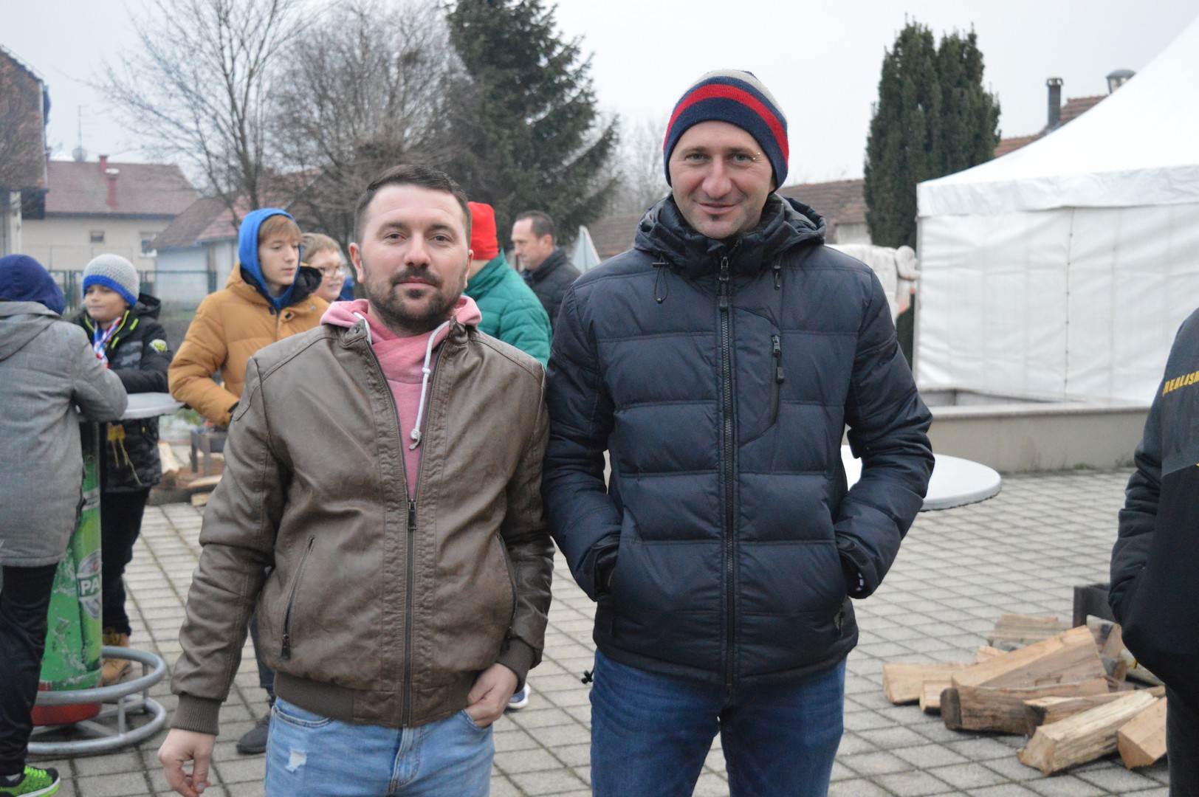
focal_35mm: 46
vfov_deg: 28.9
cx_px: 600
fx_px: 1547
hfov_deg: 42.4
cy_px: 398
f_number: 4.2
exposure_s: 1/400
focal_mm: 31
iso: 3200
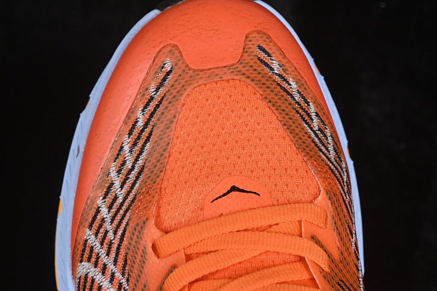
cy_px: 186
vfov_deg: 12.4
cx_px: 217
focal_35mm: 110
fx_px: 1335
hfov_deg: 18.6
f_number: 7.1
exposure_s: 1/60
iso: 160
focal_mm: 50
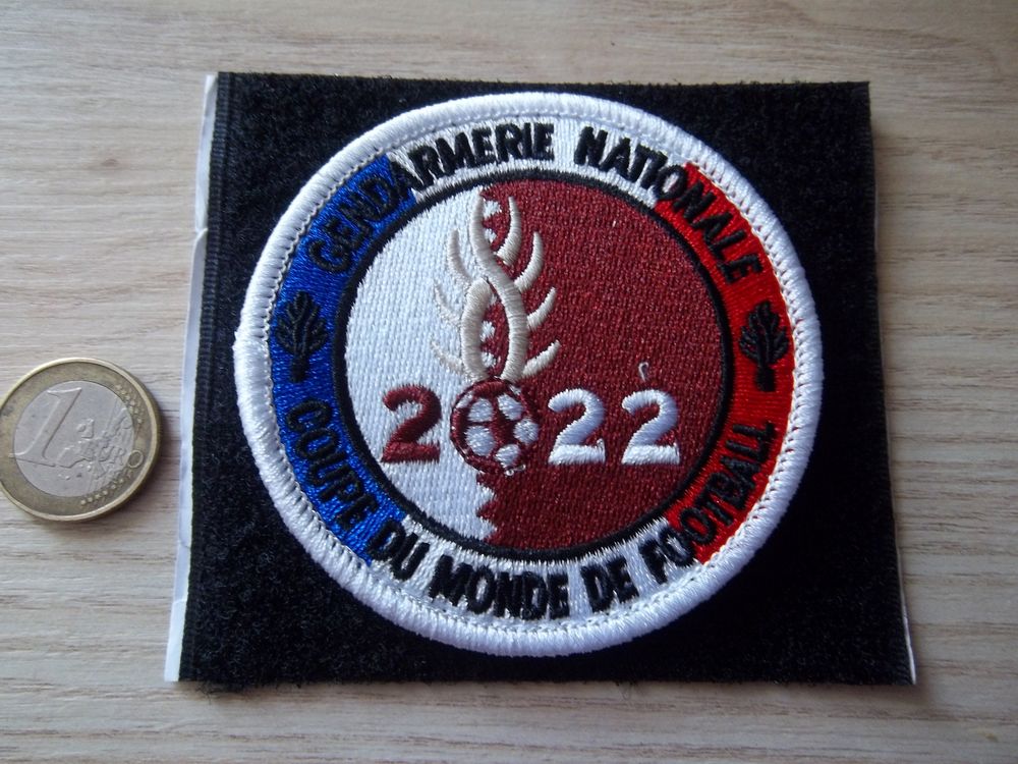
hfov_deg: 63.4
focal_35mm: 28
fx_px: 823
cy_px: 382
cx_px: 509
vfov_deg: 49.7
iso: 160
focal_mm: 5.05
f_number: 3.5
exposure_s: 1/20
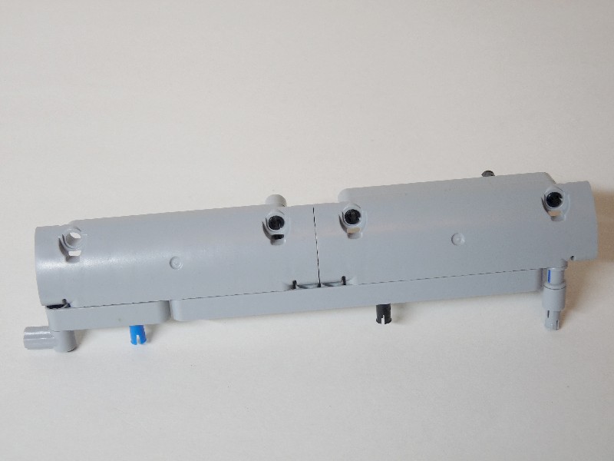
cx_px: 307
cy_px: 230
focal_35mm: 53
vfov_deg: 27.5
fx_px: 940
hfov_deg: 36.2
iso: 100
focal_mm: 9.5
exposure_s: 1/13
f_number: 3.2
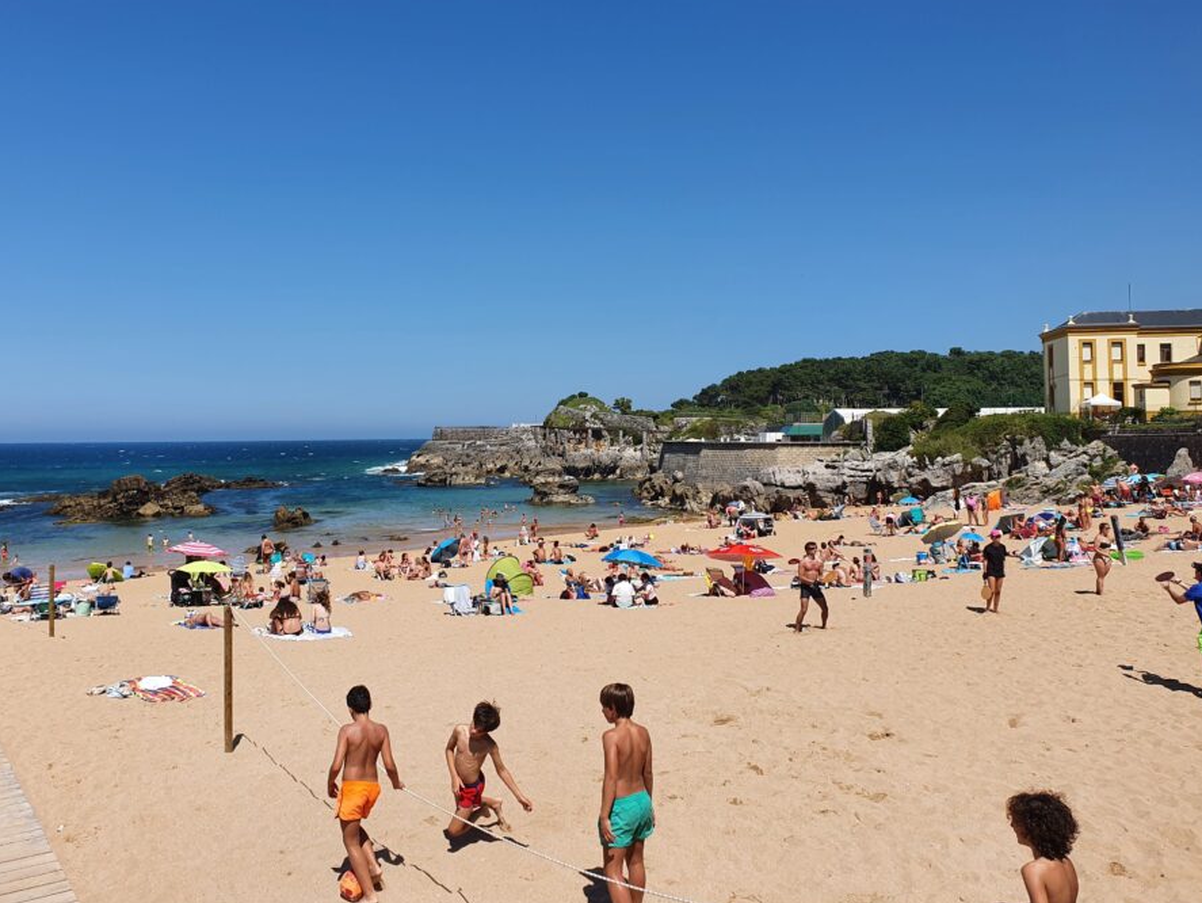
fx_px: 1042
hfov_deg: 59.9
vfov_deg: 46.7
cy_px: 393
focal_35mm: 30
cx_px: 562
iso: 50
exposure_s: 1/2584
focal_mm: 4.32
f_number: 2.4
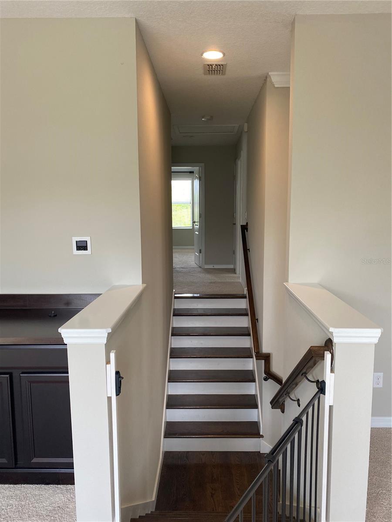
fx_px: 393
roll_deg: +1.0
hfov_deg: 53.1
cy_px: 261
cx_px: 196
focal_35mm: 26
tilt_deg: -7.4
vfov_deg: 67.3
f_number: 1.8
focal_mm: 4.25
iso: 125
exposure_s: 1/120
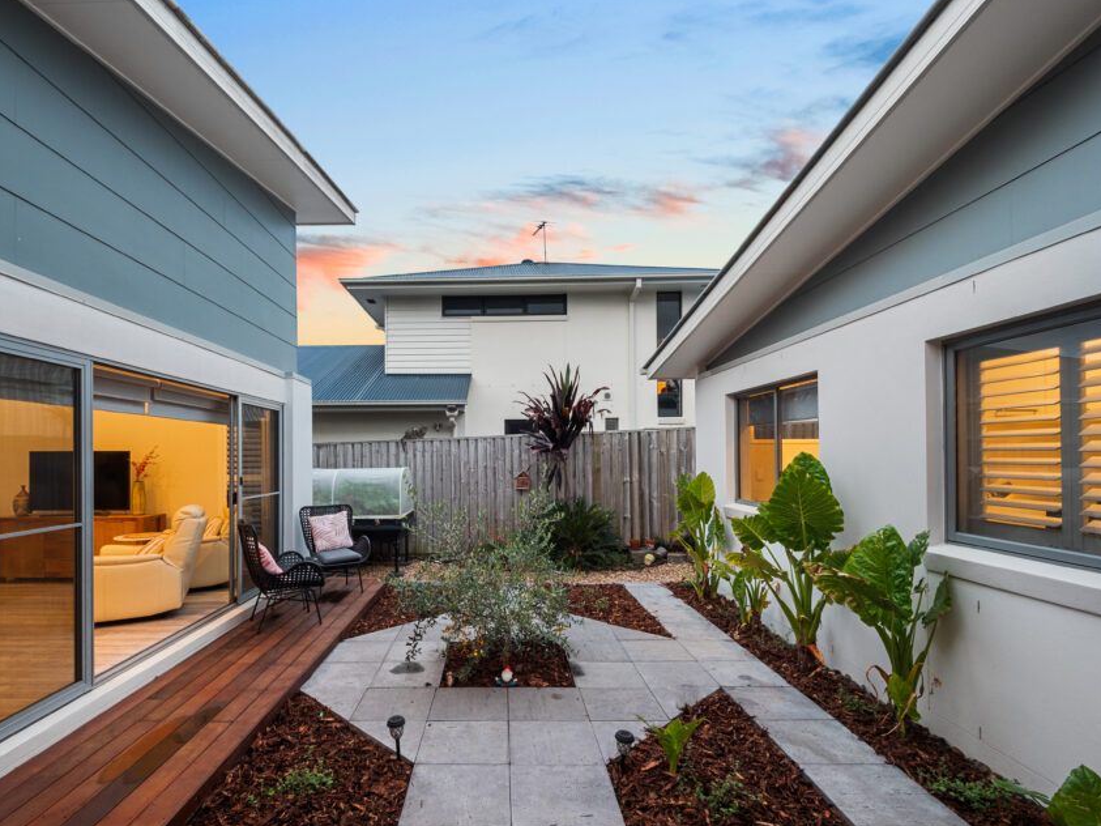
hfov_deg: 90.8
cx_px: 499
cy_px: 452
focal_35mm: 17
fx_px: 541
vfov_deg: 74.5
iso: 400
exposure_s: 1/1.67
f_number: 8
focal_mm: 7
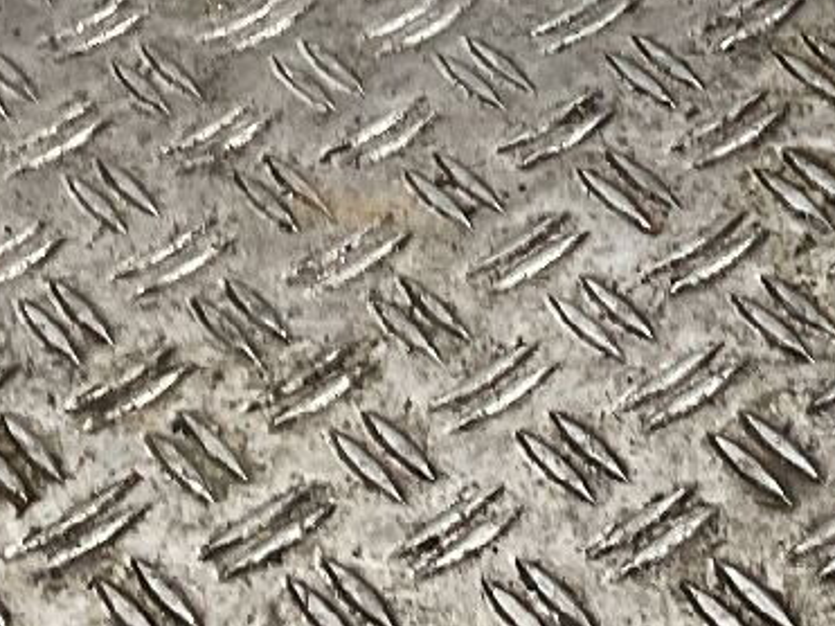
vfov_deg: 9.6
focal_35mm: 150
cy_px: -343
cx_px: 760
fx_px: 3617
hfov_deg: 13.1
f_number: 1.8
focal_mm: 3
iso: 40
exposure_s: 1/50
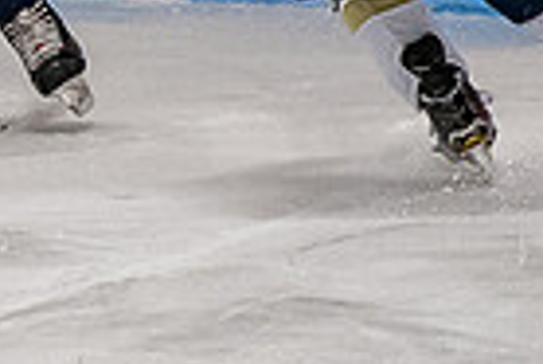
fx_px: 19976
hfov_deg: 1.6
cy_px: -363
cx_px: -373
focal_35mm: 1323
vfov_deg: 1.0
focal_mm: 155
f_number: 3.2
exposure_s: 1/800
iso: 1600
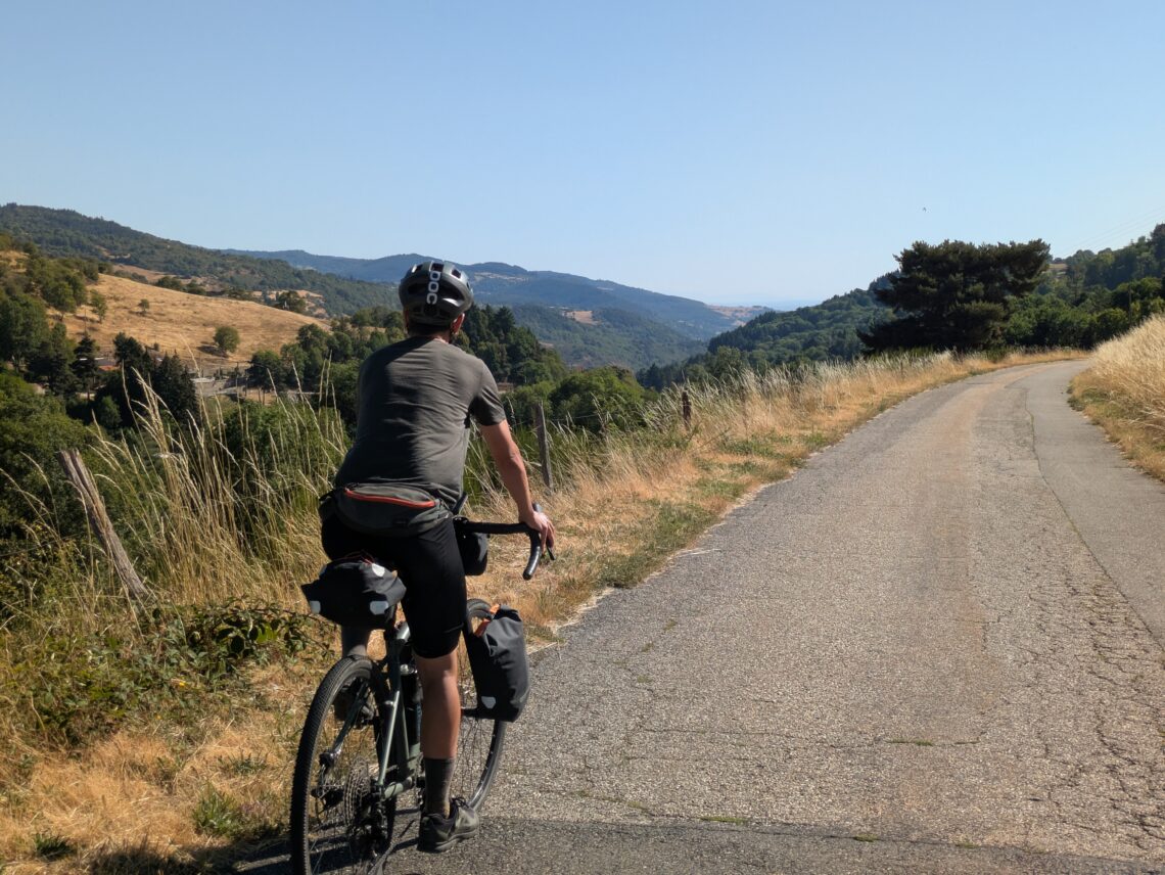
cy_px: 438
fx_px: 1717
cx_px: 582
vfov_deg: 28.6
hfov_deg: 37.5
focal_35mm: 51
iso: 49
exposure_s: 1/1969
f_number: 1.89
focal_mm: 5.43
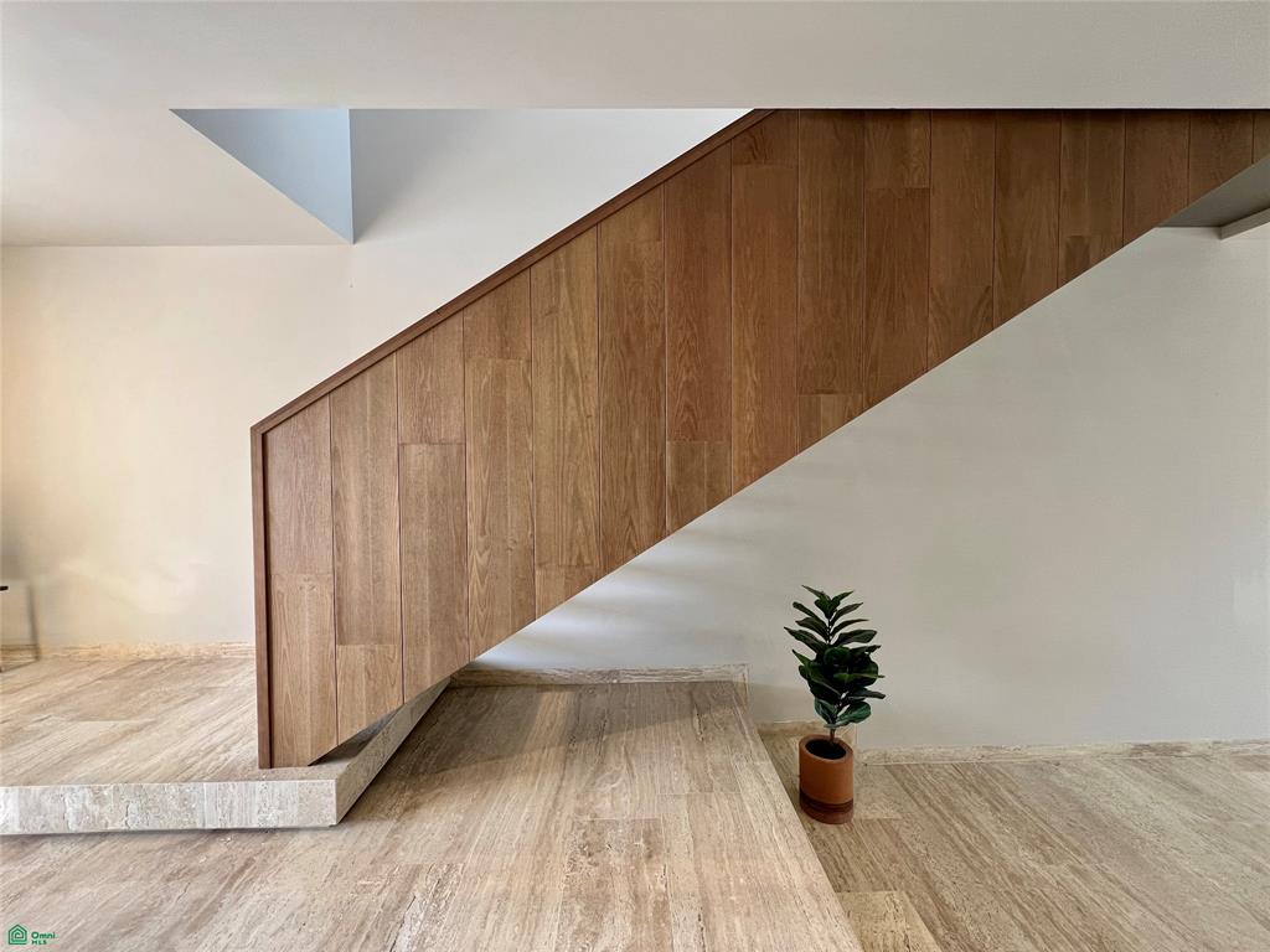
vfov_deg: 89.9
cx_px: 635
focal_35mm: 13
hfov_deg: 106.2
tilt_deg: -1.8
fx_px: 477
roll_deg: +0.2
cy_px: 476
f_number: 1.8
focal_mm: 1.57
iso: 125
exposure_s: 1/60
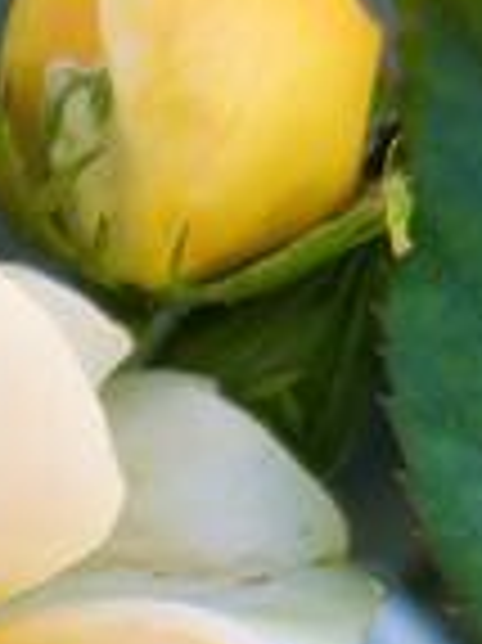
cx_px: -640
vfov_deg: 8.1
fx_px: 4500
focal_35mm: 242
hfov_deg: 5.9
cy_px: 860
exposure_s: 1/100
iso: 80
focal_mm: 6.12
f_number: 1.9
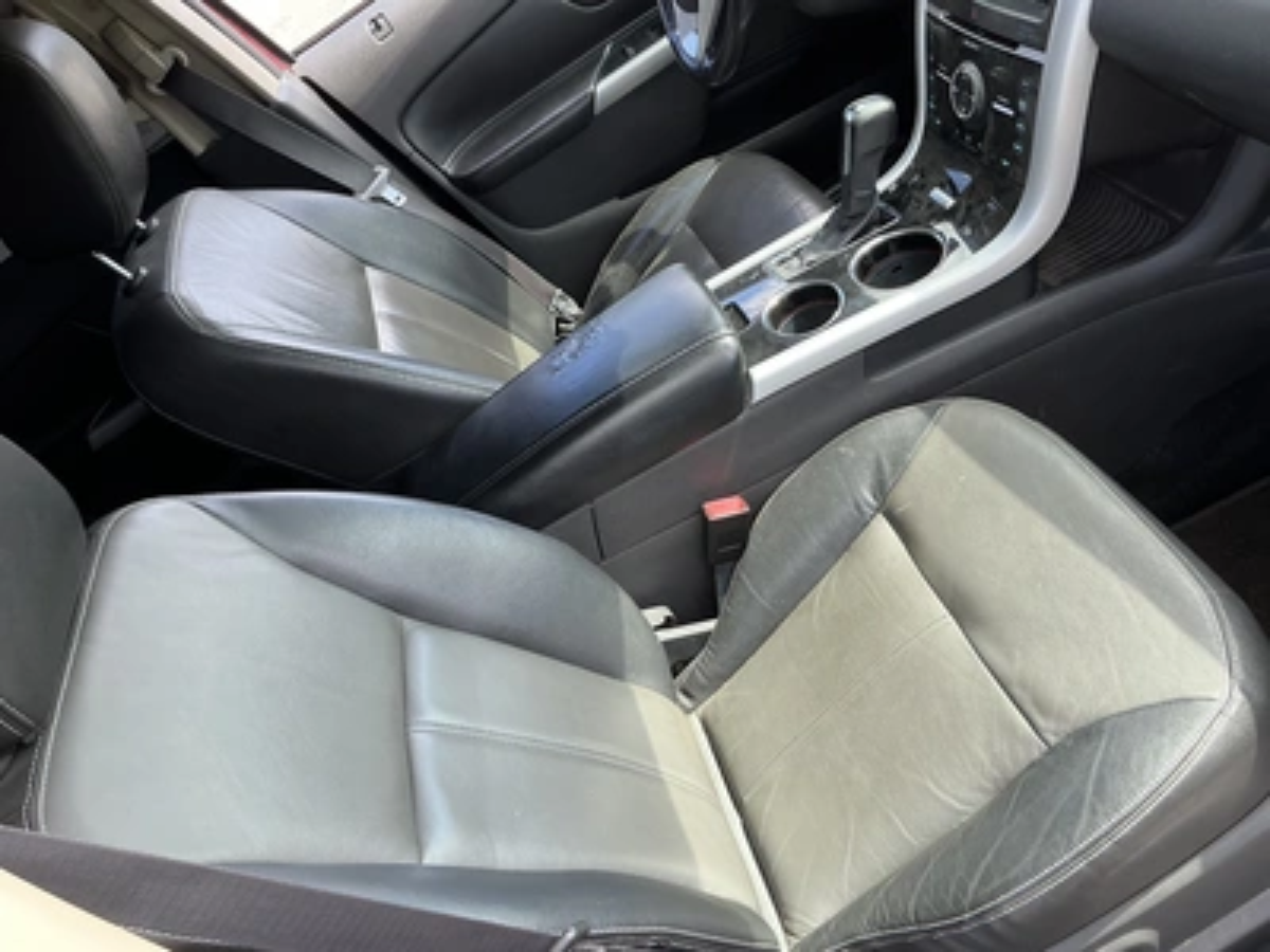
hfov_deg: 63.4
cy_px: 476
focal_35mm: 28
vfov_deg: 49.7
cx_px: 635
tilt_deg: -36.2
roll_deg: +43.3
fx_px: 1027
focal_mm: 3
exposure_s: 1/122
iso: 25
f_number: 1.8
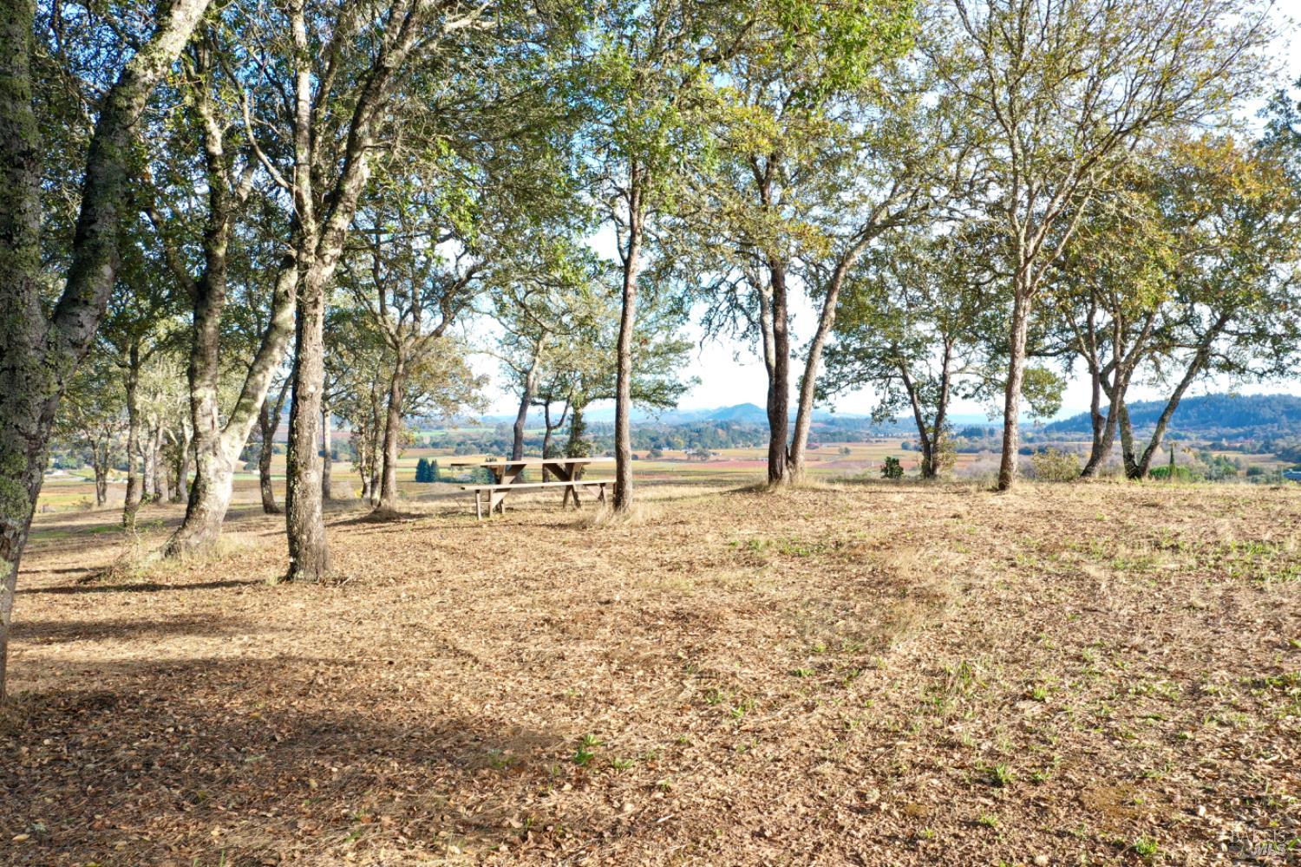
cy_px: 434
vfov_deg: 46.4
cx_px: 650
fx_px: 1012
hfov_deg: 65.5
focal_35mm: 28
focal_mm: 10.26
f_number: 6.3
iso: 100
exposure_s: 1/100
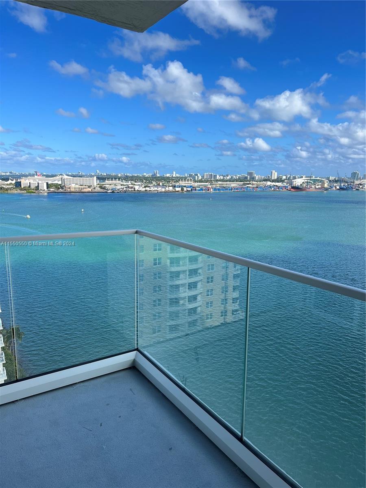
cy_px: 244
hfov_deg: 53.1
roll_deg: +0.5
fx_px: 367
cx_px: 183
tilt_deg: -7.8
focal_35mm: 26
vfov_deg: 67.3
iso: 50
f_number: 1.5
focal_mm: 5.7
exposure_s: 1/1344
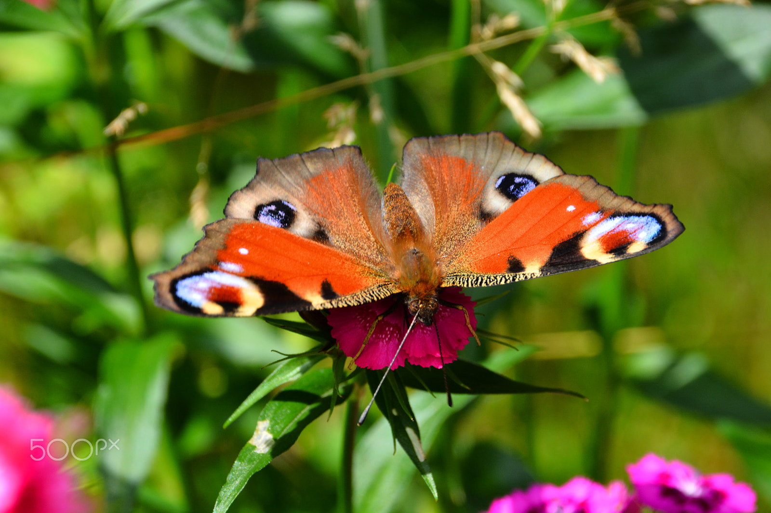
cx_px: 386
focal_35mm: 375
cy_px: 256
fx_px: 8029
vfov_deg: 3.7
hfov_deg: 5.5
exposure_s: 1/250
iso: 320
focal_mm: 250
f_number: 13
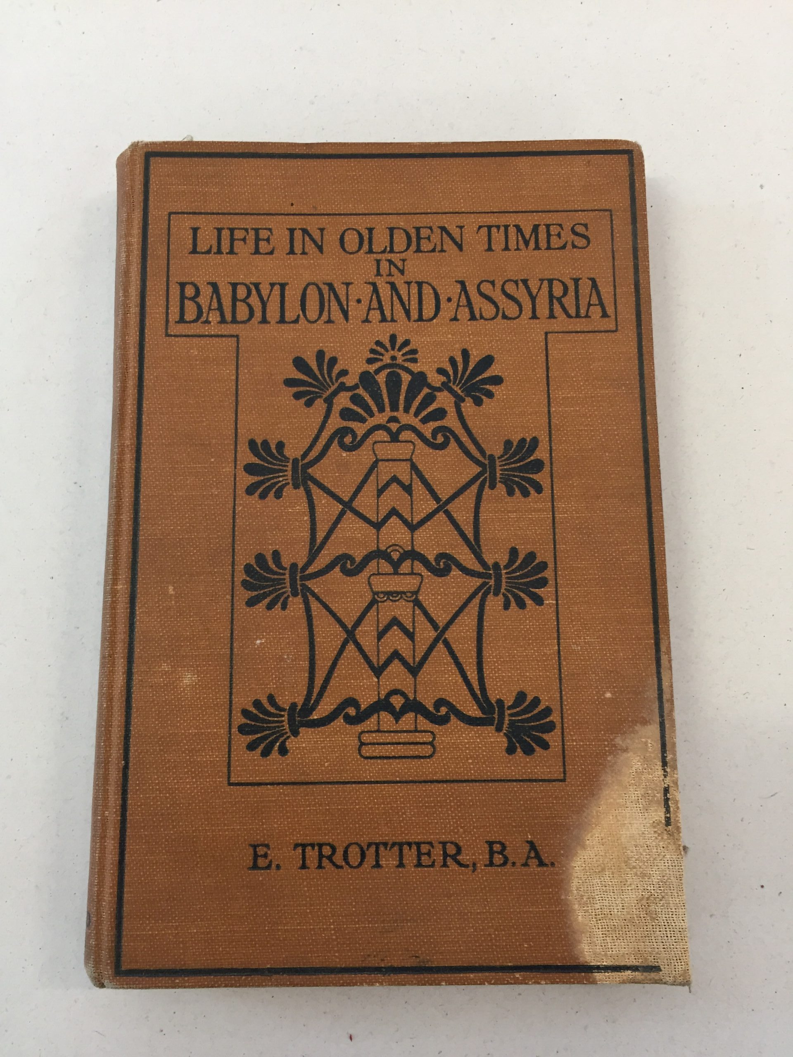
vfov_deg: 61.7
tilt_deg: -81.4
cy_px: 528
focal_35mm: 29
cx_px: 396
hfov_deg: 48.2
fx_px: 886
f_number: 2.2
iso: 125
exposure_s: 1/33
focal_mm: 4.15
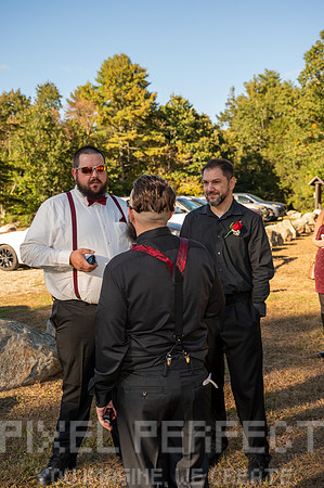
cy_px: 244
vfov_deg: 45.5
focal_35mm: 43
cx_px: 162
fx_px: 582
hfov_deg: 31.1
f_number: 4.5
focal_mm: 43
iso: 100
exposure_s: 1/200
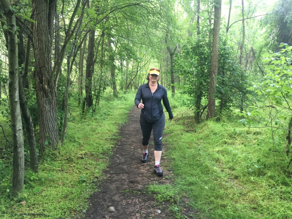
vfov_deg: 48.2
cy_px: 110
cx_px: 146
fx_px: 245
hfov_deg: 61.7
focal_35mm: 29
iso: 80
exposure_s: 1/30
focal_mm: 4.15
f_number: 2.2
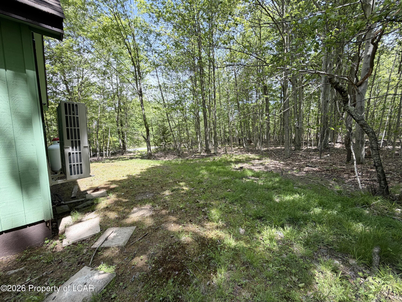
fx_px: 163
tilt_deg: -5.5
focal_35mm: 14
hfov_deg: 102.1
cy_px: 151
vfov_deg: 85.7
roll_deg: +1.6
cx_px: 201
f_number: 2.2
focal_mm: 2.22
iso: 40
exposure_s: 1/212
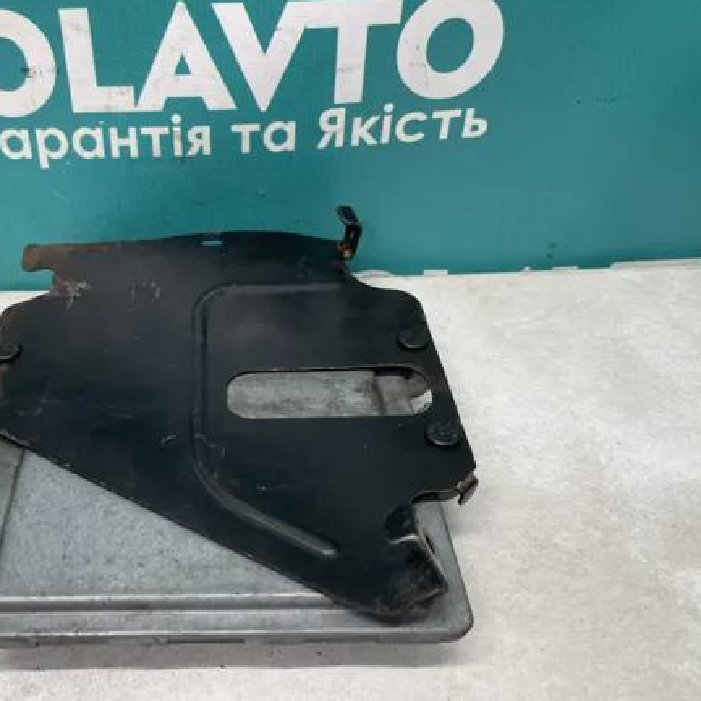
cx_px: 191
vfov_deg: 48.4
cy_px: 342
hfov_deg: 47.0
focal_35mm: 34
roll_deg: +3.8
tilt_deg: -37.3
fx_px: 779
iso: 125
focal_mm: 4.2
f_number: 1.6
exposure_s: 1/100
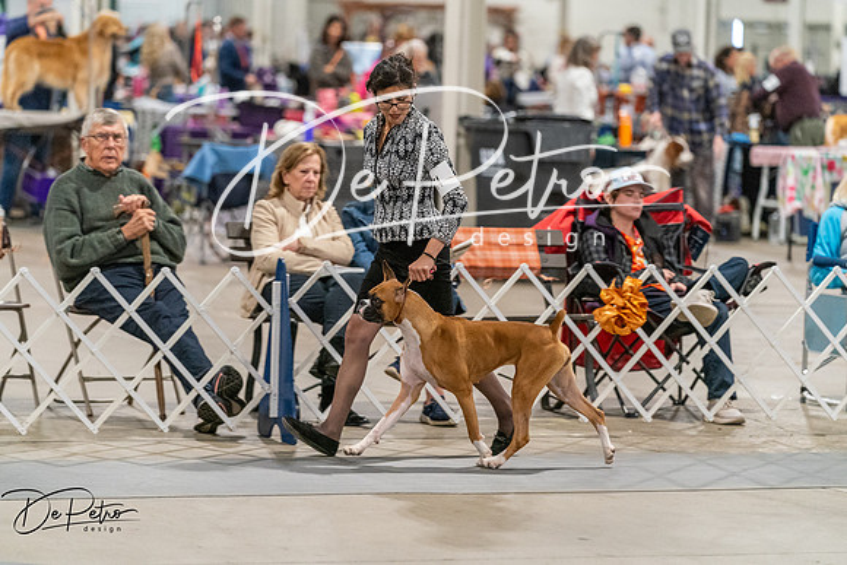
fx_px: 4259
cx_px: 424
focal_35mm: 181
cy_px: 282
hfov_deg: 11.4
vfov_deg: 7.6
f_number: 3.5
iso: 6400
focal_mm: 181
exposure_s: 1/250
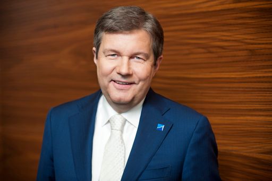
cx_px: 136
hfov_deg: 19.5
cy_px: 90
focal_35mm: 105
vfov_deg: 13.0
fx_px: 793
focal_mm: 105
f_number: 2.8
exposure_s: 1/80
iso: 400
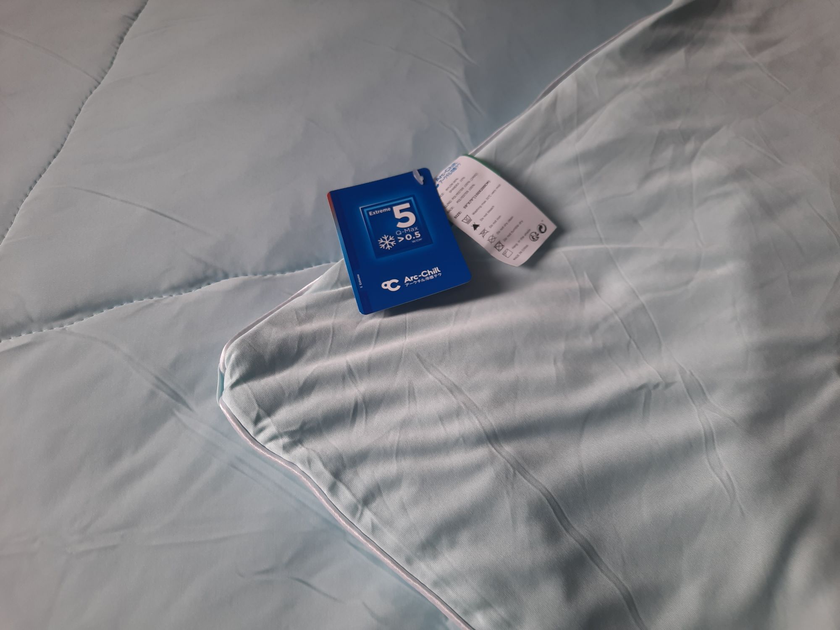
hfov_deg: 69.4
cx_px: 420
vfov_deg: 54.9
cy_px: 315
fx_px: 607
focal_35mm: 25
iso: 50
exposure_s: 1/50
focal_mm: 4.6
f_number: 2
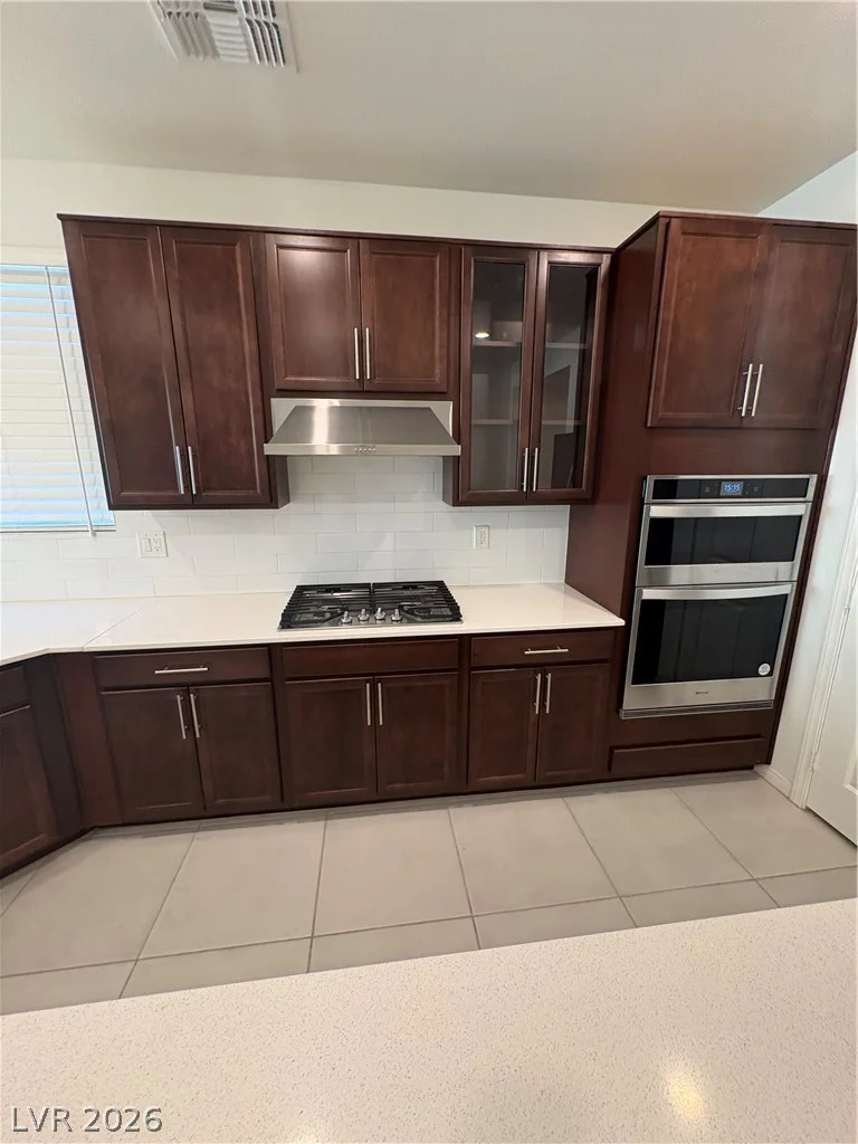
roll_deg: +0.4
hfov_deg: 85.7
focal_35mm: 14
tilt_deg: -14.8
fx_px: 463
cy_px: 572
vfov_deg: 102.1
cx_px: 429
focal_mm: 2.22
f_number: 2.2
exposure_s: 1/60
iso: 200
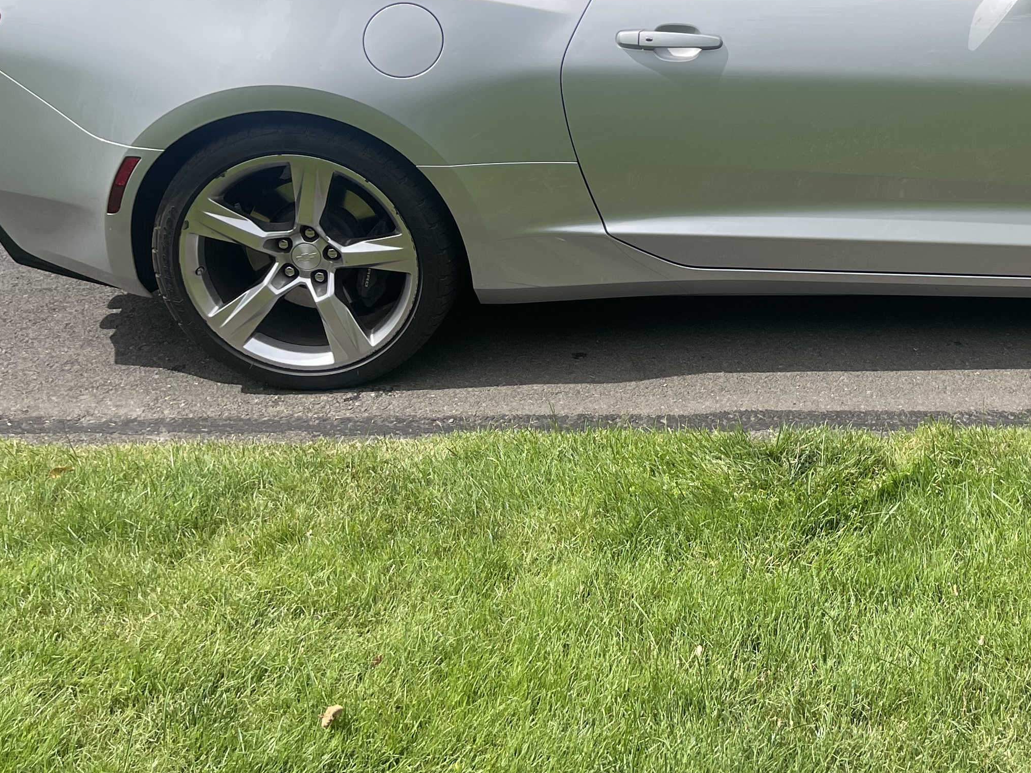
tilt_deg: -17.1
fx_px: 1489
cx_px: 939
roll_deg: +5.0
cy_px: 21
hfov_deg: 35.8
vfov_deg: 27.6
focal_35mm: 50
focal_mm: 5.1
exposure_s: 1/2083
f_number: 1.6
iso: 32
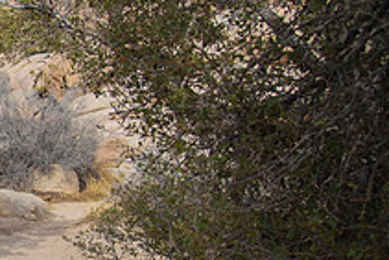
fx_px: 714
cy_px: 193
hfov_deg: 26.3
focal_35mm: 66
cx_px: -105
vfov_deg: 20.5
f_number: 4
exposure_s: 1/1250
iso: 100
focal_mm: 24
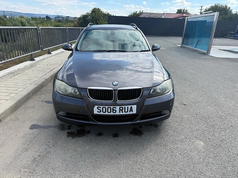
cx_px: 119
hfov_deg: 71.6
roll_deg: -3.1
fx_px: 165
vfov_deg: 56.8
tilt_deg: -19.8
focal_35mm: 24
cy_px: 89
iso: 80
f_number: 1.78
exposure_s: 1/2703
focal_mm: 6.76
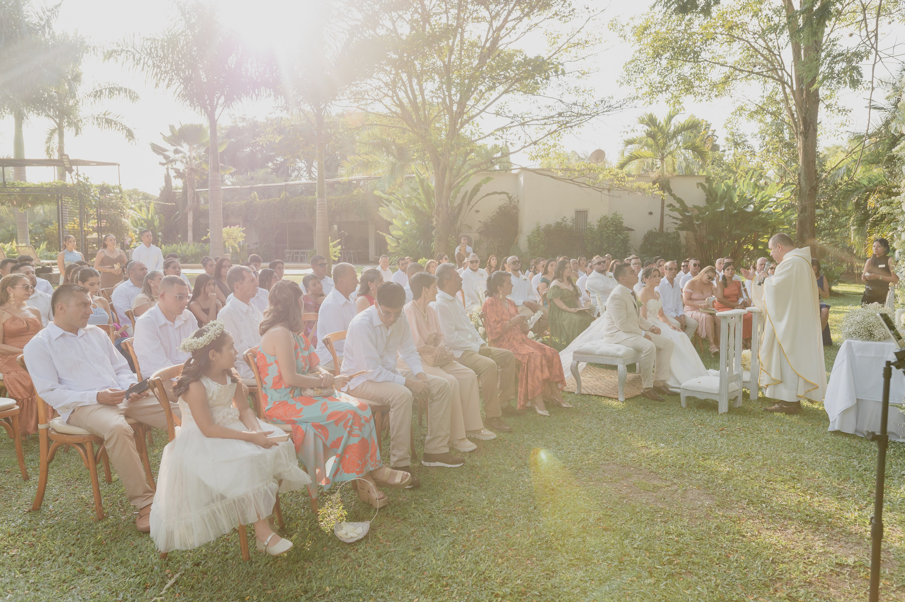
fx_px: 616
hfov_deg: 72.6
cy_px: 301
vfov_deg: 52.1
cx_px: 452
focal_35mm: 25
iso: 500
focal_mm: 24
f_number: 6.3
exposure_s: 1/500
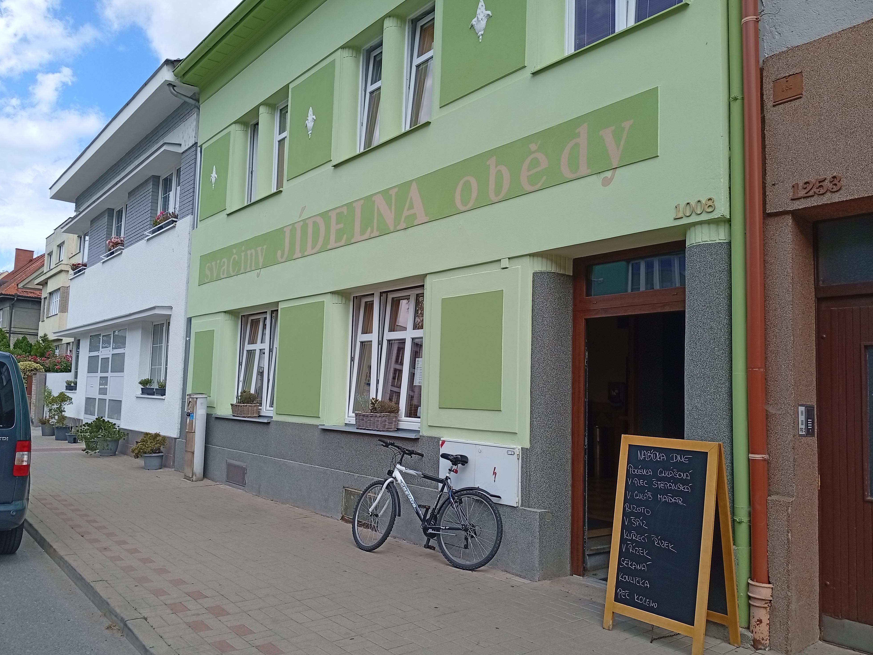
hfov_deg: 63.4
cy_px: 336
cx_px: 432
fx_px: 706
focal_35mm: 28
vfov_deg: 49.7
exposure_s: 1/428
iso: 50
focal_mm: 3.98
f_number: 1.8
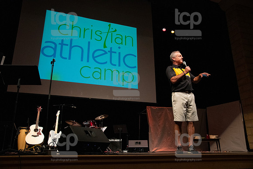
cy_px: 84
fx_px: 211
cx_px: 126
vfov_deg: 43.6
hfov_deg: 61.9
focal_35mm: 30
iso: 6400
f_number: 5
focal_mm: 30
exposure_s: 1/250
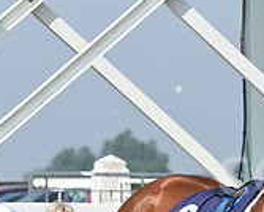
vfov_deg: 2.4
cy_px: 273
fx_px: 5092
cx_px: 425
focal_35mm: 651
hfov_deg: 3.0
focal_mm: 200
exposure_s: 1/2000
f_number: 6.3
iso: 400
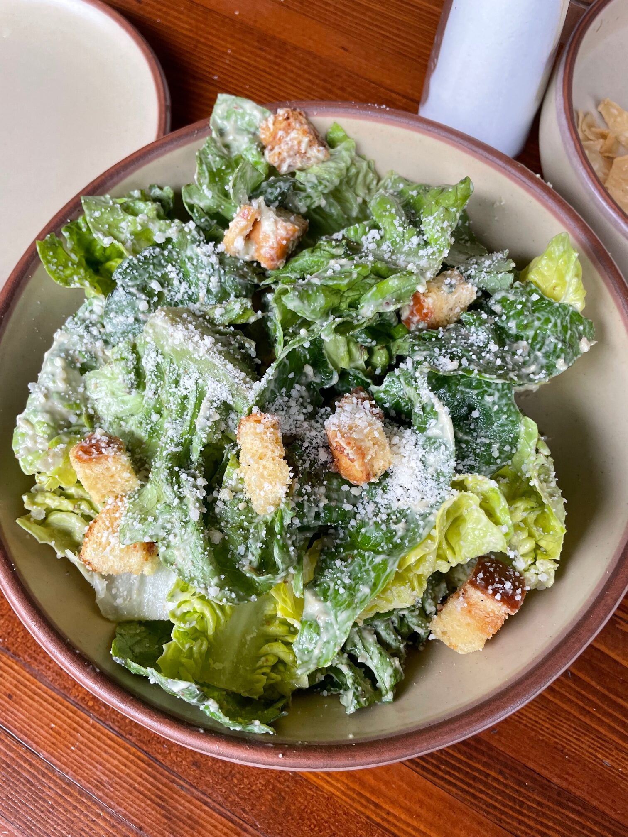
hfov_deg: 53.1
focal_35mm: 26
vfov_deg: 67.3
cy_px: 418
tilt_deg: -69.6
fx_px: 629
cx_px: 314
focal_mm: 4.2
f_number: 1.6
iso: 125
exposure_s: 1/120
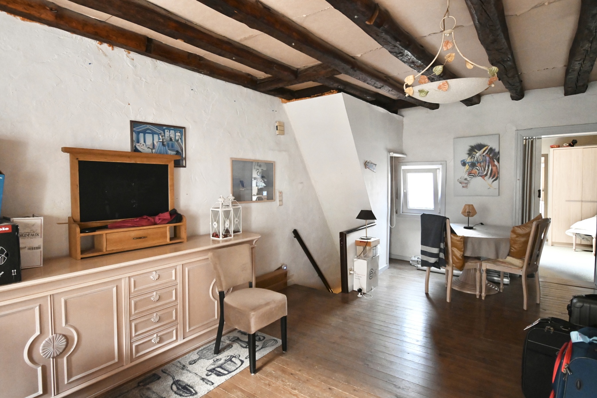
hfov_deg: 85.4
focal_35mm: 20
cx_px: 298
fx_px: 323
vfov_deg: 63.2
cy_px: 199
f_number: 4.8
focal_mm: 13
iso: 3200
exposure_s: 1/60
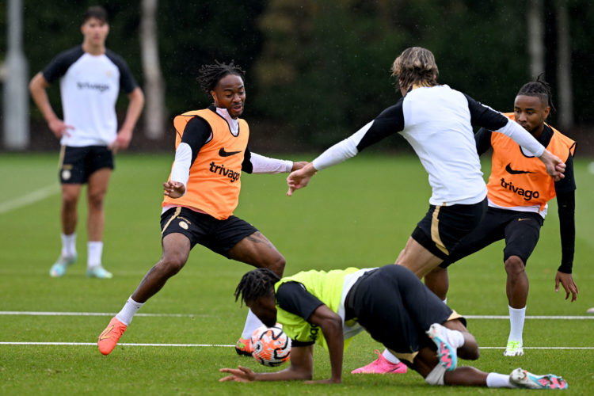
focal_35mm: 400
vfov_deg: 3.4
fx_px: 6599
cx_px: 297
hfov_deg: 5.2
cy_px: 198
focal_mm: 400
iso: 800
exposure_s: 1/2000
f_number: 4
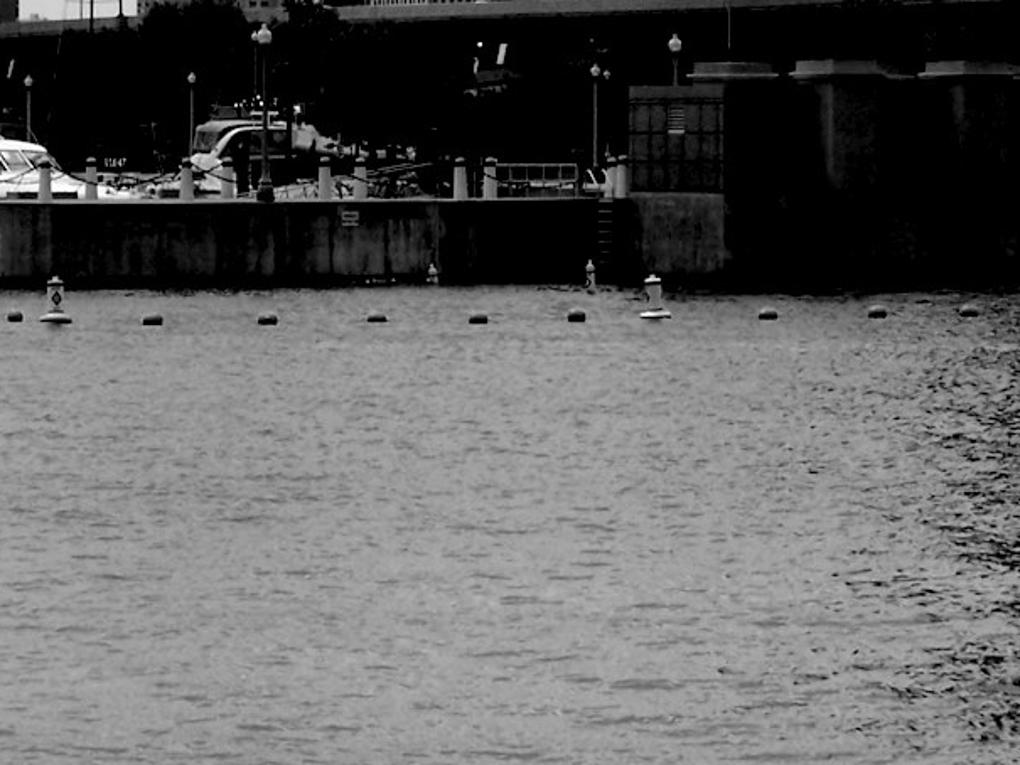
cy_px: 71
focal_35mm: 232
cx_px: 369
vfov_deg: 6.4
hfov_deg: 8.5
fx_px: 6838
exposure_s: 1/500
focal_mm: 19.4
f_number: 6.3
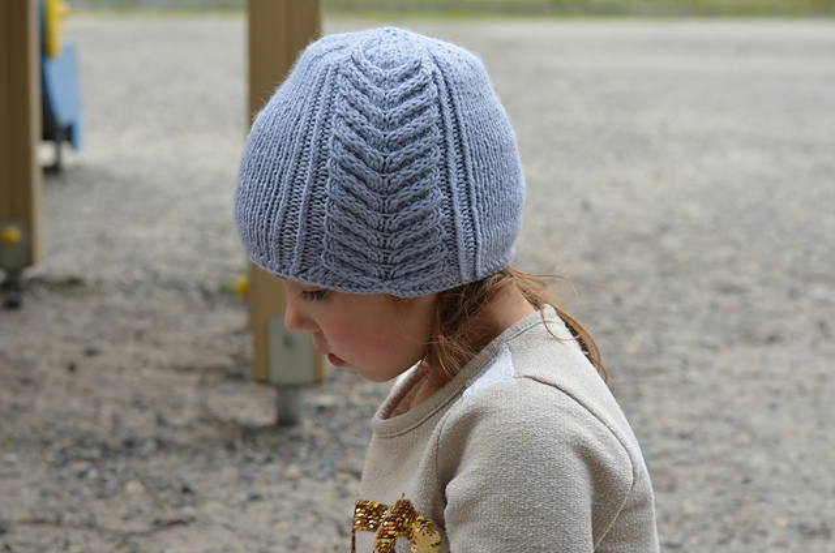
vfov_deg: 18.1
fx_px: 1736
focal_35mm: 75
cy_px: 276
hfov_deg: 27.0
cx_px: 418
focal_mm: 50
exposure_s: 1/125
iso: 400
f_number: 5.6
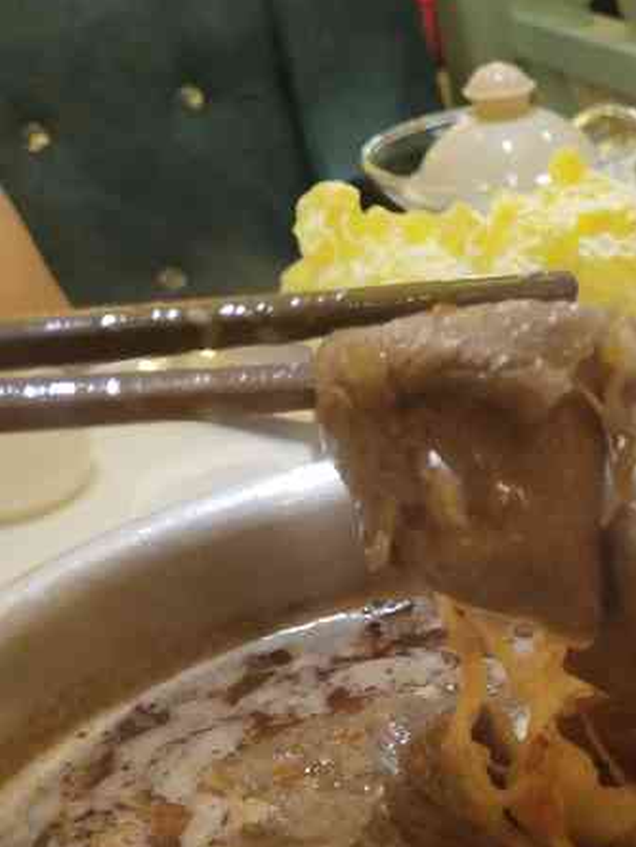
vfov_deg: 30.4
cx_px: 667
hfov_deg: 22.2
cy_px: 596
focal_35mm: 63
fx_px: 1543
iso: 417
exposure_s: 1/50
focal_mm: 3.95
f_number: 1.8
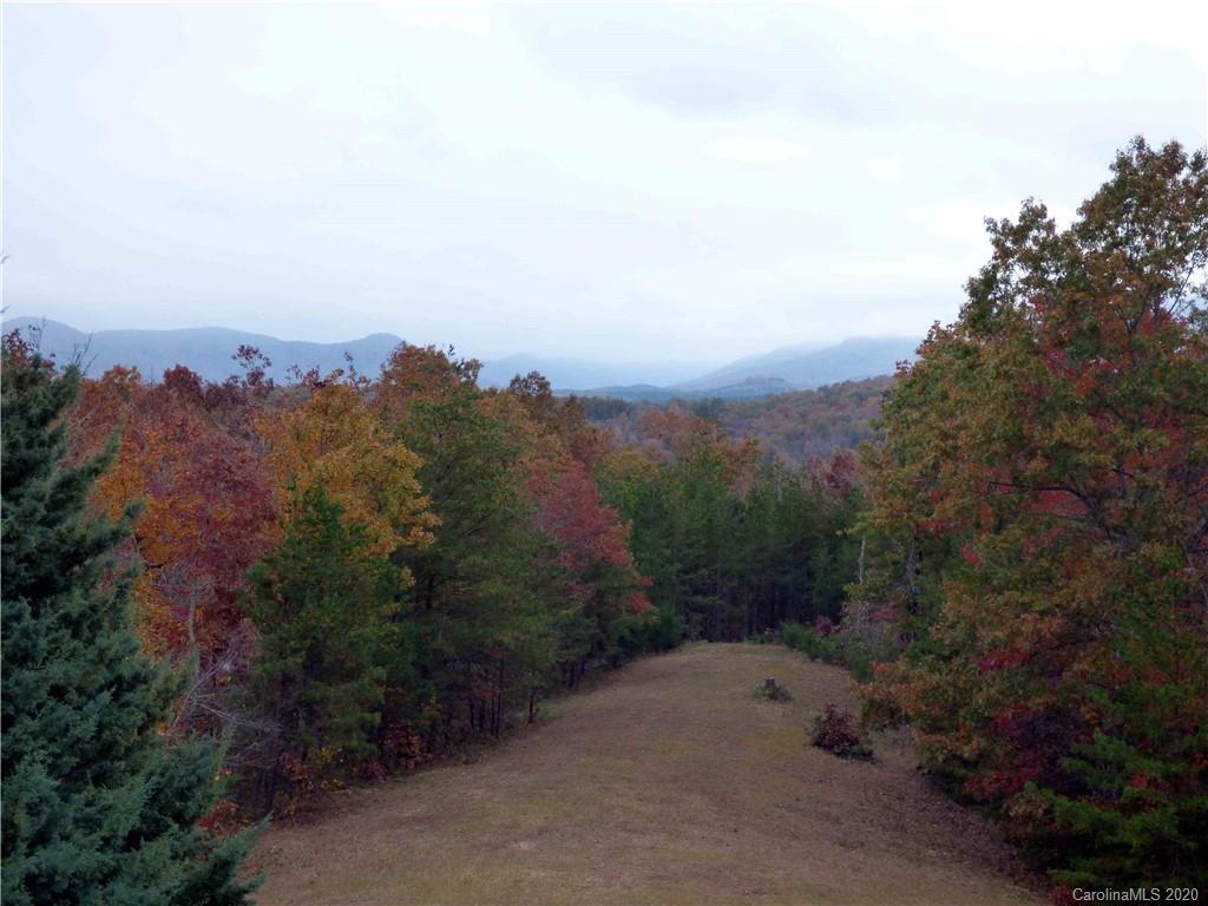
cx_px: 604
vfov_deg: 26.6
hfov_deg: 34.9
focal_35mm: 55
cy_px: 453
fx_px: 1919
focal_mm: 9.51
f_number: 3.9
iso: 160
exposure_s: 1/100
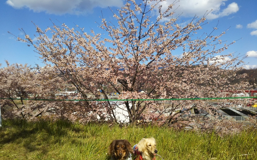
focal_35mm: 32
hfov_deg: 59.7
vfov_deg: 39.3
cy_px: 94
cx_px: 129
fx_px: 224
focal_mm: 4
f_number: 2.2
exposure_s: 1/1335
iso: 25
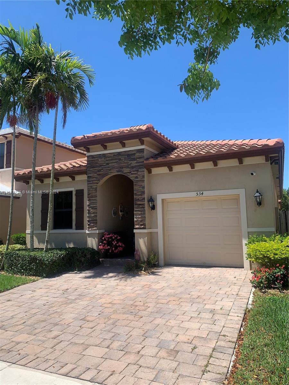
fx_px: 289
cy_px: 192
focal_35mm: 26
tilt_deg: +7.1
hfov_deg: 53.1
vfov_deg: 67.3
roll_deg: +0.8
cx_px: 144
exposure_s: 1/1880
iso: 25
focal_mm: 4.25
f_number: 1.8
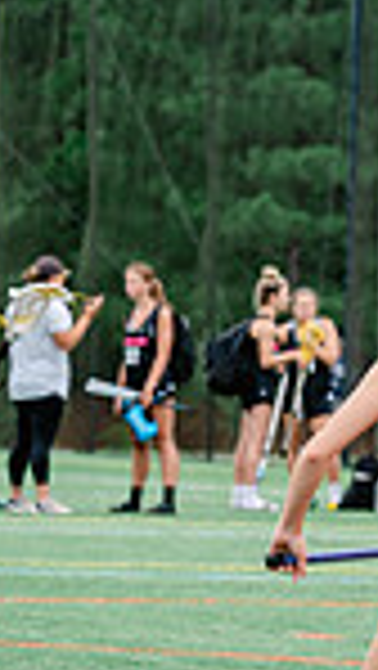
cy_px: 497
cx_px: 1215
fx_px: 9410
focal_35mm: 529
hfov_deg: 2.3
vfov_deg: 4.1
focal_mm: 130
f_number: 4.5
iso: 250
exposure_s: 1/320
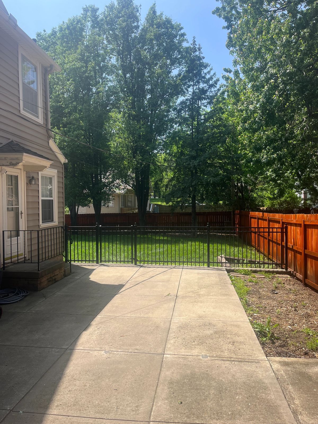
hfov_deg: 53.1
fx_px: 318
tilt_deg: -0.7
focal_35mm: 26
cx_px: 159
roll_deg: +0.8
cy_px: 212
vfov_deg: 67.3
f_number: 1.6
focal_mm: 5.1
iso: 50
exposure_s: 1/1776
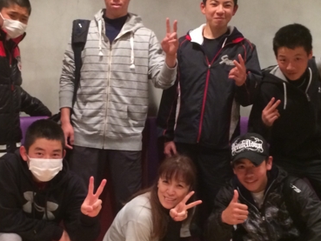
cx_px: 131
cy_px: 150
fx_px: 603
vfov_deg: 22.6
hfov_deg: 29.7
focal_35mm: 65
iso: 320
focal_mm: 4.12
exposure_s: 1/20
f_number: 2.2
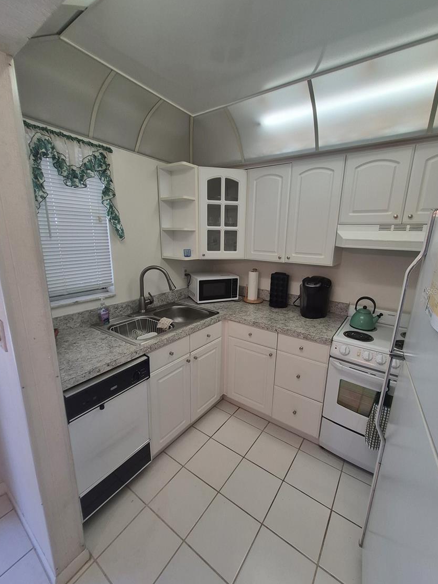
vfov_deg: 102.0
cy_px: 290
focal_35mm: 14
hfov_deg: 85.7
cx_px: 228
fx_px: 236
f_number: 2.2
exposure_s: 1/60
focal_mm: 1.74
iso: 80
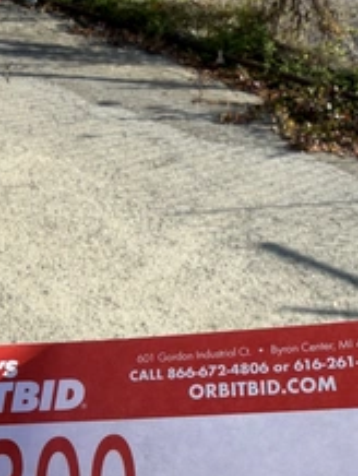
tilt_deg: -34.8
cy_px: 312
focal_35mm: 44
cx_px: 188
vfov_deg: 42.4
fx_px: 606
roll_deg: -9.4
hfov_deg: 32.9
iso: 25
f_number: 2.2
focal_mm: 2.22
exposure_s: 1/777
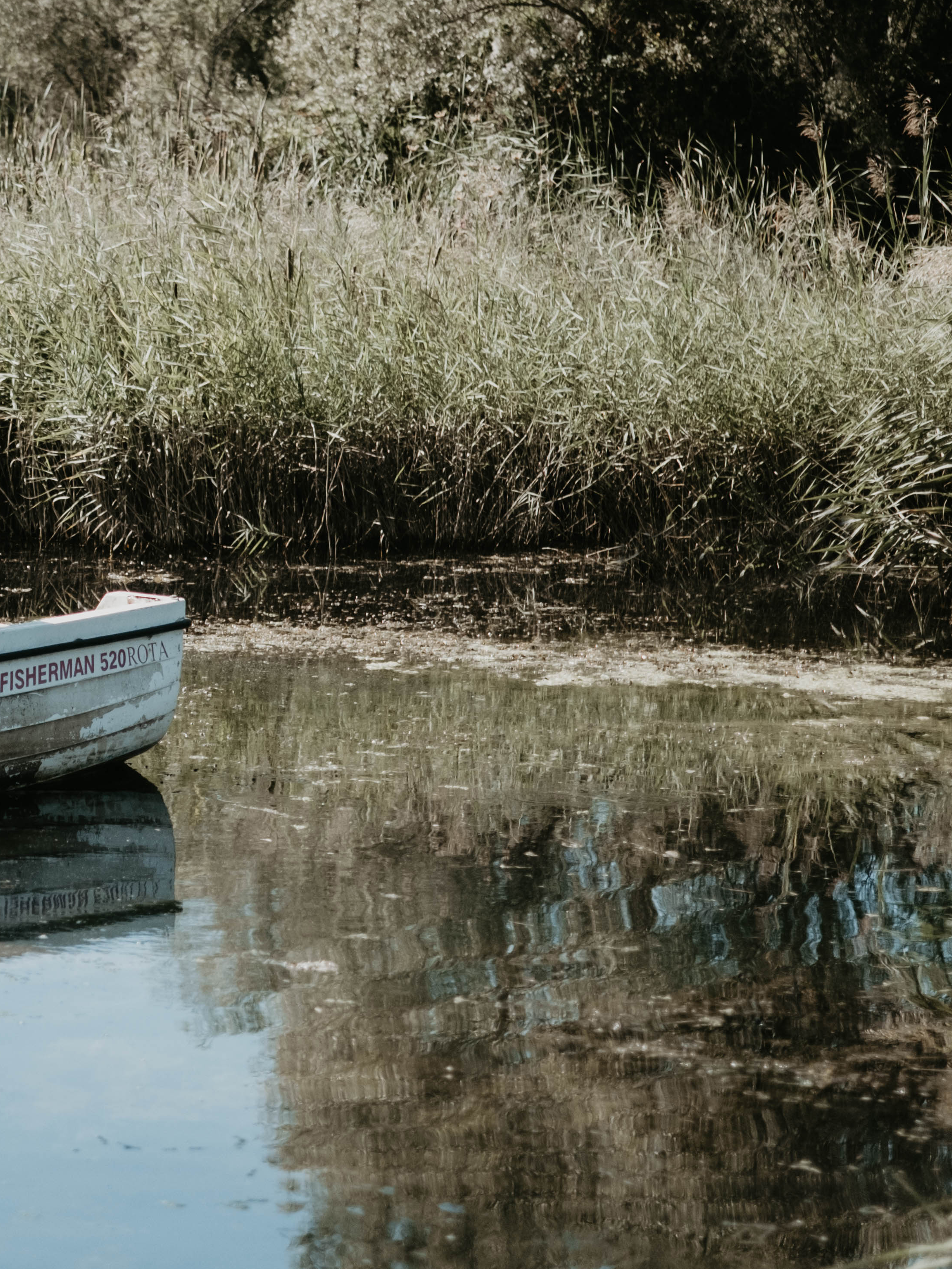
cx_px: -237
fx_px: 3740
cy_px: 788
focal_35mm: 102
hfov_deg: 14.0
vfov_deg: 19.2
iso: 400
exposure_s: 1/8000
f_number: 1.4
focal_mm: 33
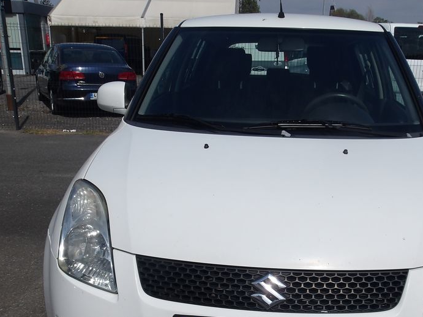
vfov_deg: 35.3
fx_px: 489
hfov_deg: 46.7
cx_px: 241
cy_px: 228
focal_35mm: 40
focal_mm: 4.9
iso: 100
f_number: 10.4
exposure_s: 1/410
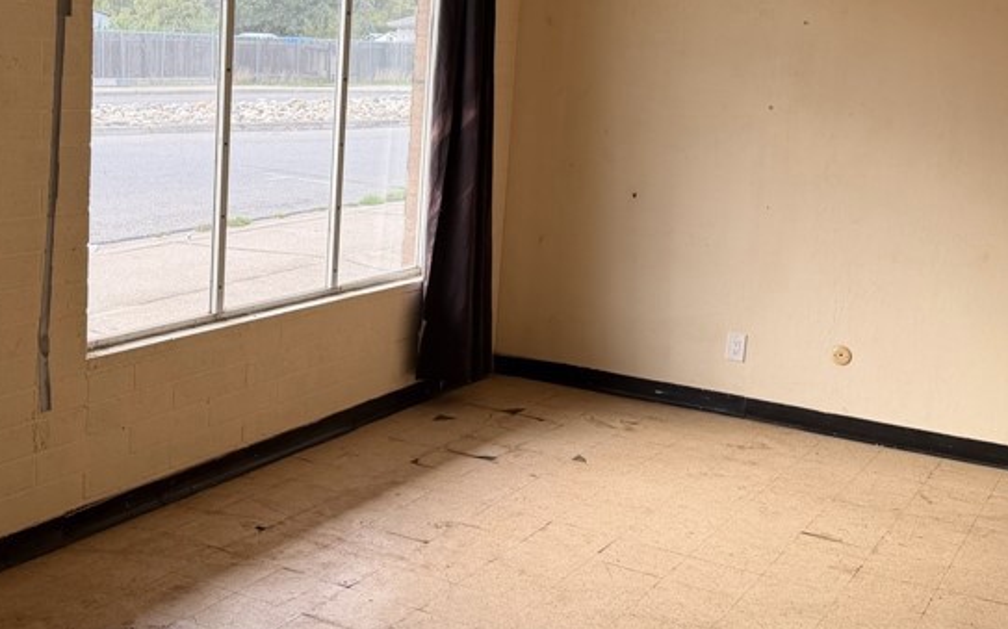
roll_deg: -3.0
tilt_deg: -9.1
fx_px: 1318
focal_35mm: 48
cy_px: 263
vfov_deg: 26.8
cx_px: 343
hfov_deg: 41.4
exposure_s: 1/121
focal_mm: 6.76
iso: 80
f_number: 1.78
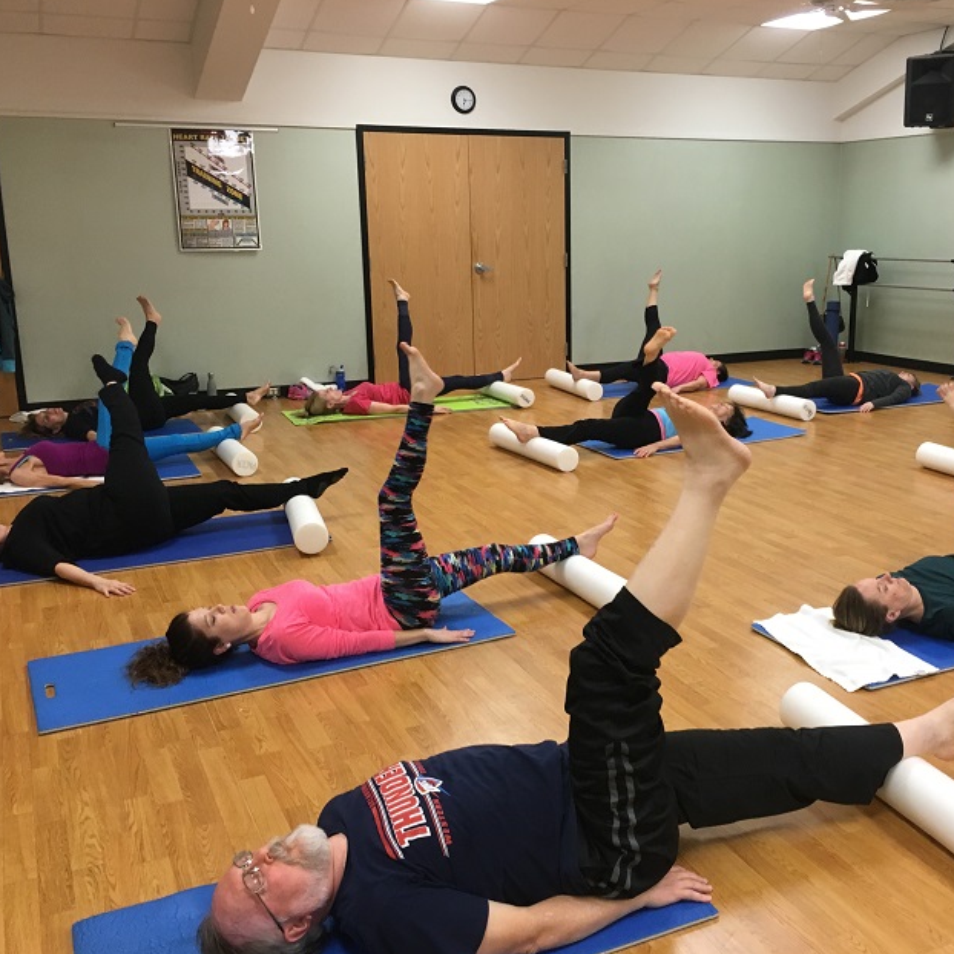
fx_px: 1091
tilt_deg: -12.4
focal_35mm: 35
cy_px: 478
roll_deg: -0.2
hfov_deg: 47.0
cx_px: 569
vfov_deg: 47.2
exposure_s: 1/30
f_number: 2.2
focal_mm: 4.15
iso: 100
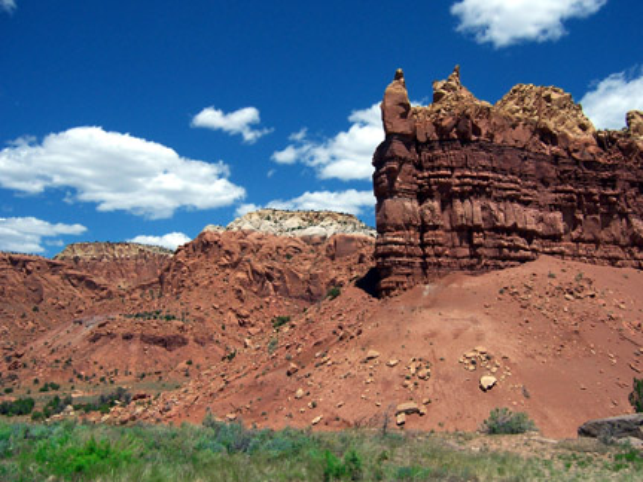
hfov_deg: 55.4
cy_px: 241
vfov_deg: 42.9
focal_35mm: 33
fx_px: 613
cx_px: 322
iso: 80
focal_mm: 5.5
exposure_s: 1/1000
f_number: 5.6
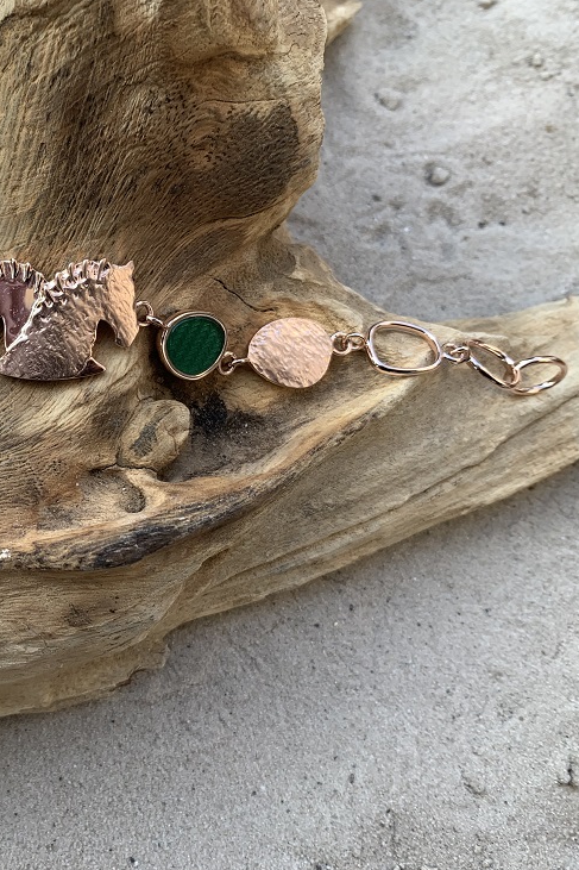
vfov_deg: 51.9
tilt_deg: -76.7
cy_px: 434
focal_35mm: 37
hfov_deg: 33.9
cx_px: 56
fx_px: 893
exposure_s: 1/130
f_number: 1.8
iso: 25
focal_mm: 4.25
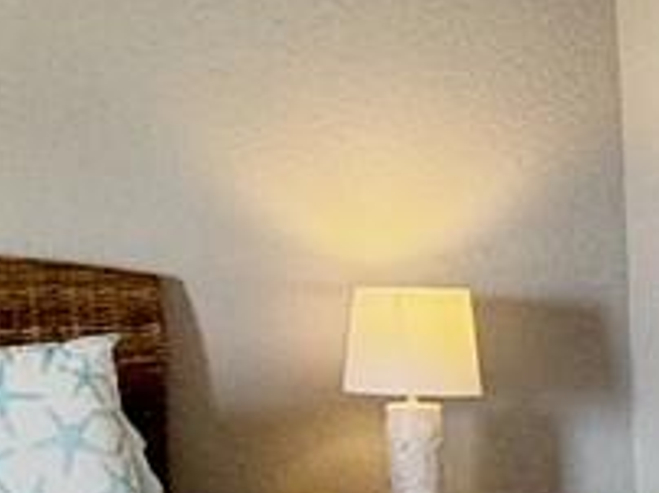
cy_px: 150
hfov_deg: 16.0
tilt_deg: +0.9
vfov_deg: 13.3
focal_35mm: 111
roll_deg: +1.5
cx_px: -391
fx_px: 2111
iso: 125
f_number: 2.2
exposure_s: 1/120
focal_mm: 2.22
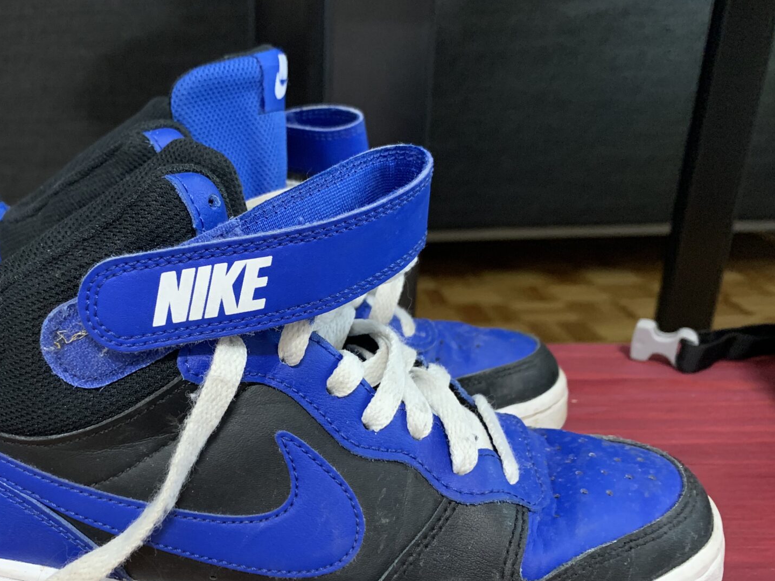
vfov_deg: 38.2
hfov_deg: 49.1
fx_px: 828
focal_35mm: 37
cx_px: 243
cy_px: 394
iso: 320
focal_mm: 4.25
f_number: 1.8
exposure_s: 1/40
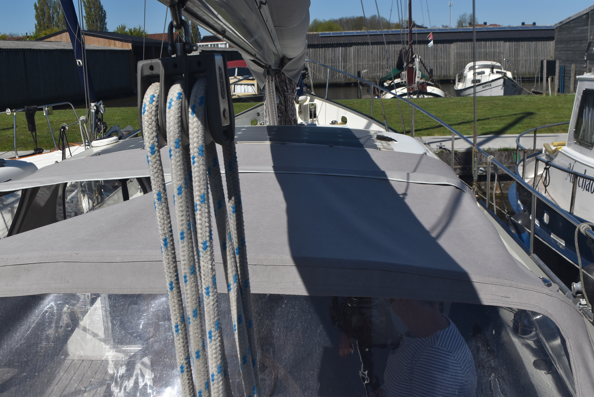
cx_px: 297
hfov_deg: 49.5
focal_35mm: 39
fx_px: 644
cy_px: 198
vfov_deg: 34.3
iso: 200
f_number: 11
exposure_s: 1/500
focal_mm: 26
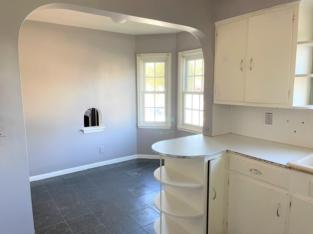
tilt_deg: -8.3
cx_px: 156
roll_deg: +0.0
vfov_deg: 53.1
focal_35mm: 26
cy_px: 117
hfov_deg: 67.3
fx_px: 235
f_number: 1.6
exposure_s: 1/66
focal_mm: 5.1
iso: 125
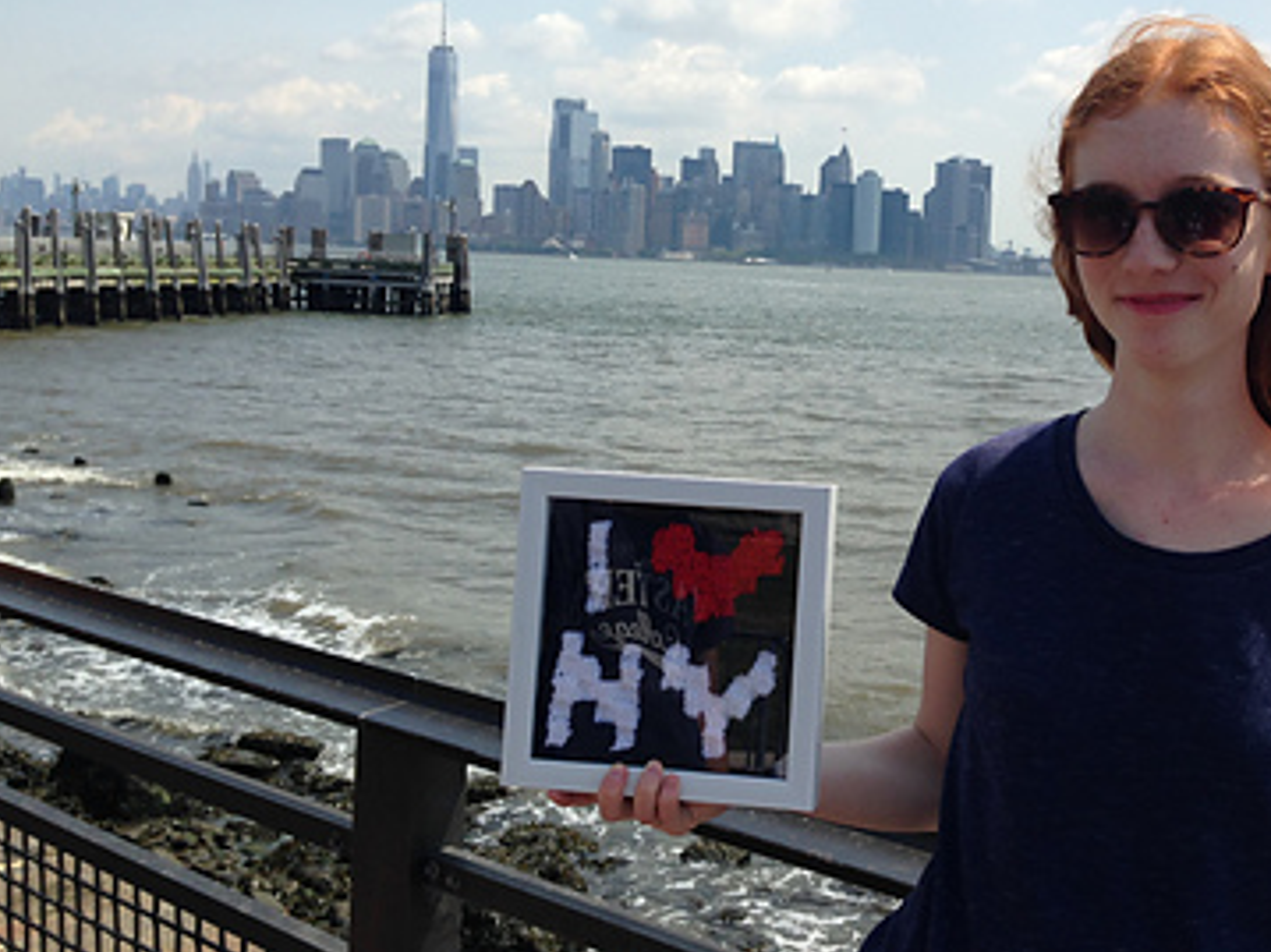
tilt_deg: -6.9
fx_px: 1688
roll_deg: -1.4
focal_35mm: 46
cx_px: 846
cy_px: 395
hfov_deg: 40.7
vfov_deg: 31.4
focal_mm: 4.12
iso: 50
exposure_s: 1/1695
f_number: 2.4
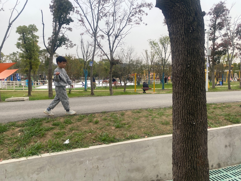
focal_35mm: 26
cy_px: 90
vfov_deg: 53.1
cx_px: 120
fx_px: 181
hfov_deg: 67.3
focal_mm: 4.25
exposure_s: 1/604
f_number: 1.8
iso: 32
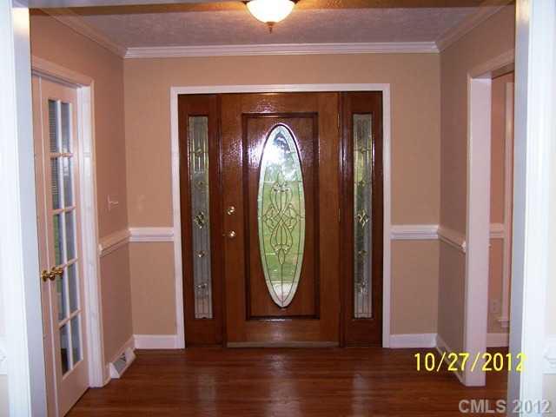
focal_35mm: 38
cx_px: 278
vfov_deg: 37.7
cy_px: 208
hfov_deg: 49.0
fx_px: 610
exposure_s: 1/60
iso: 140
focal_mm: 6.3
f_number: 2.8
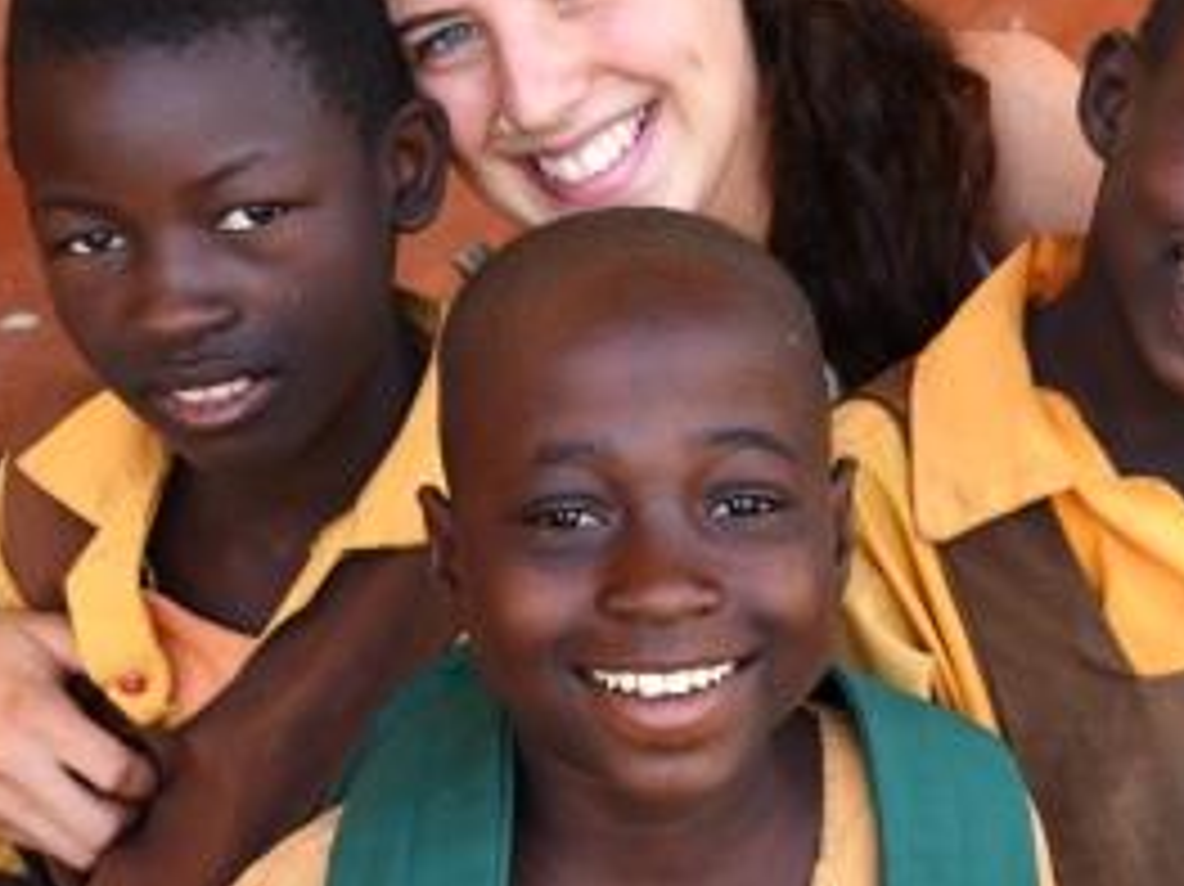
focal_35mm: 103
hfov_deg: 19.1
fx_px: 3521
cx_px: 630
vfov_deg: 14.3
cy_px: 227
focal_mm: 42
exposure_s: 1/200
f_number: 7.1
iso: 400
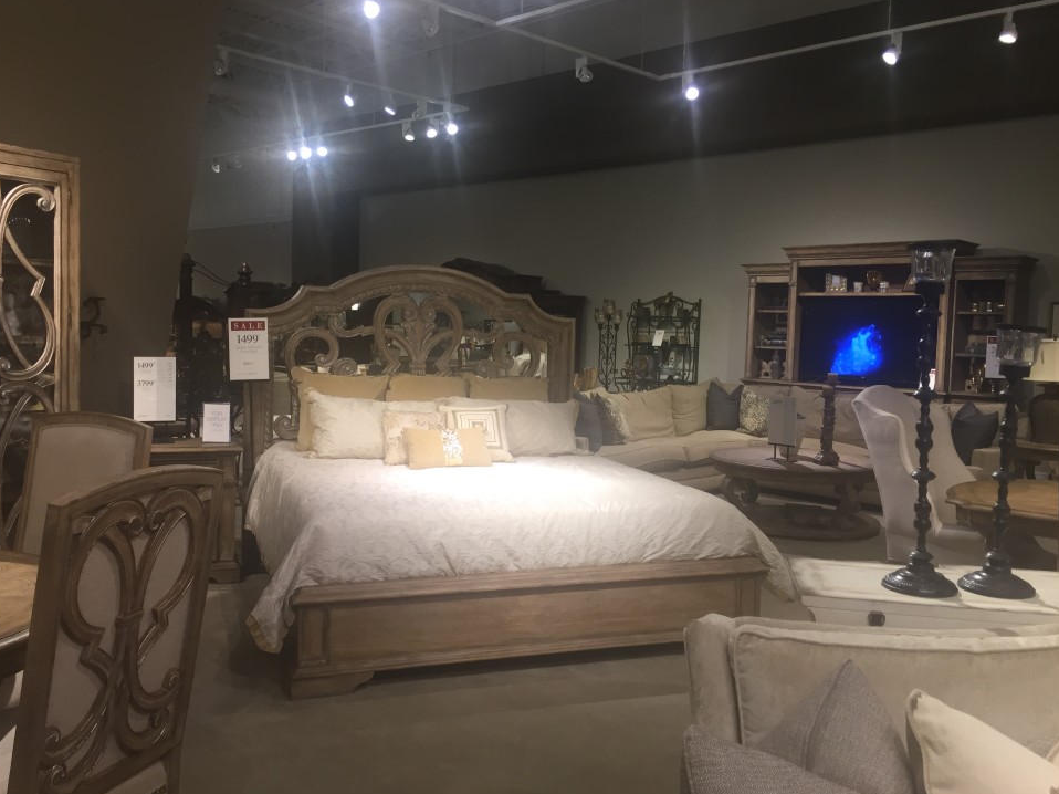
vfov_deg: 45.4
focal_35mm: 31
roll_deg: -1.8
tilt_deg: -3.1
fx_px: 948
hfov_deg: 58.3
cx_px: 496
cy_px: 377
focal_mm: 4.15
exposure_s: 1/30
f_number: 2.2
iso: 64
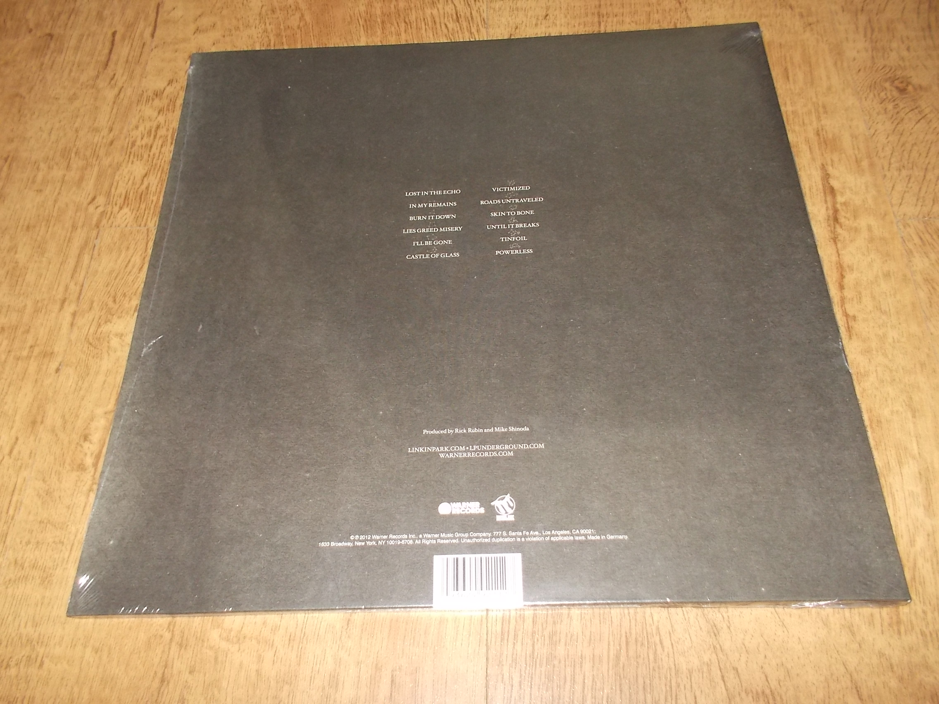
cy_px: 352
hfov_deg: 61.7
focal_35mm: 29
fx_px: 787
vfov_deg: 48.2
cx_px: 470
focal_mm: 4.1
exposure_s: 1/30
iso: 200
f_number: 3.3
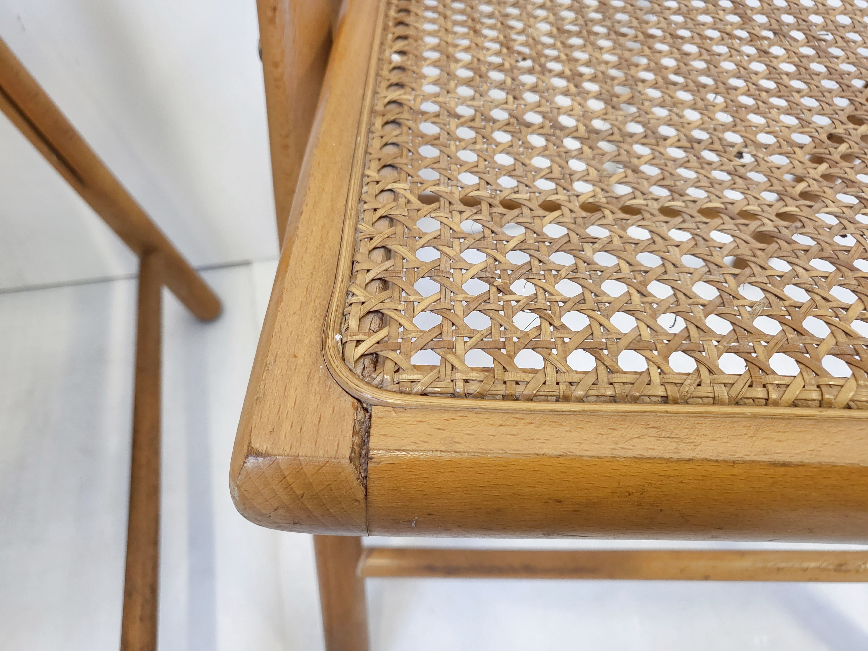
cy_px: 326
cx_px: 434
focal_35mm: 26
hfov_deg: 67.3
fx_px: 652
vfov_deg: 53.1
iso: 160
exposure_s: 1/50
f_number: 1.8
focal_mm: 4.25
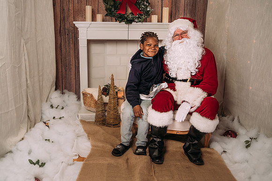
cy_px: 90
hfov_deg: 49.8
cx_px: 132
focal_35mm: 39
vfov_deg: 34.4
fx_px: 293
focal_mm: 35
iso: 100
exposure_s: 1/100
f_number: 6.3
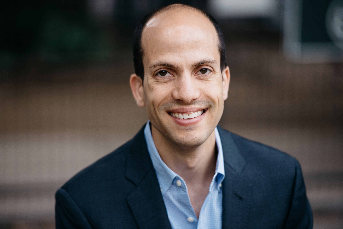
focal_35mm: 200
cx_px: 172
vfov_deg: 6.9
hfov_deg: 10.3
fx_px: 1906
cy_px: 114
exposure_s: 1/1250
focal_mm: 200
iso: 320
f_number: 2.8
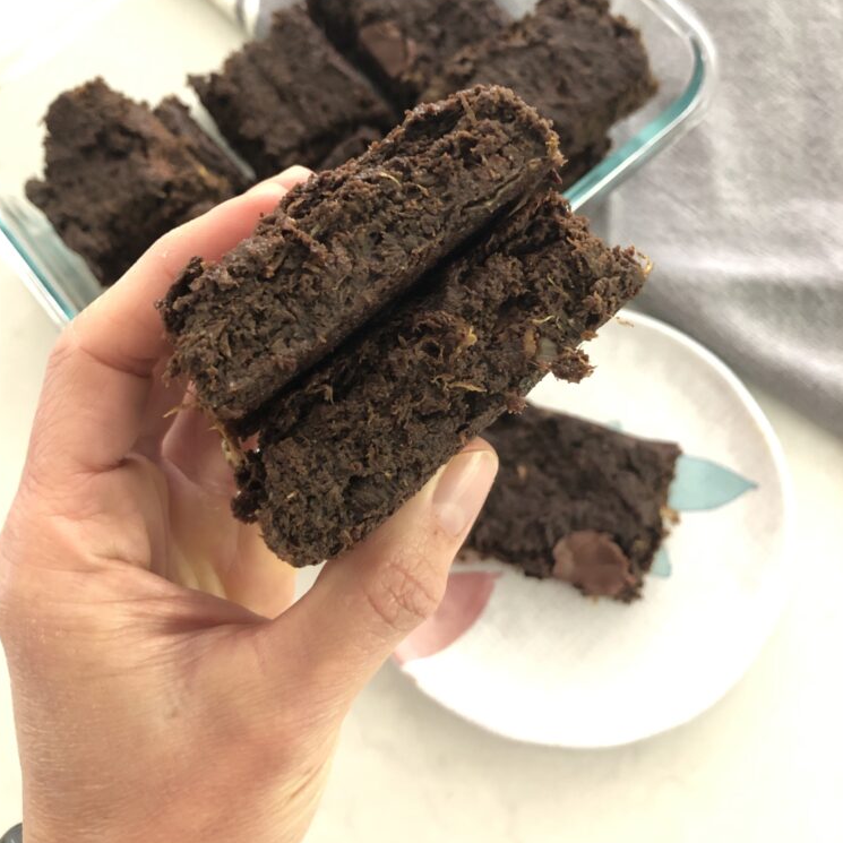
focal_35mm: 34
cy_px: 364
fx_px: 937
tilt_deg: -74.7
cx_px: 418
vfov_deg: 48.3
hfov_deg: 48.4
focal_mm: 3.99
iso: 100
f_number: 1.8
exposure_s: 1/5
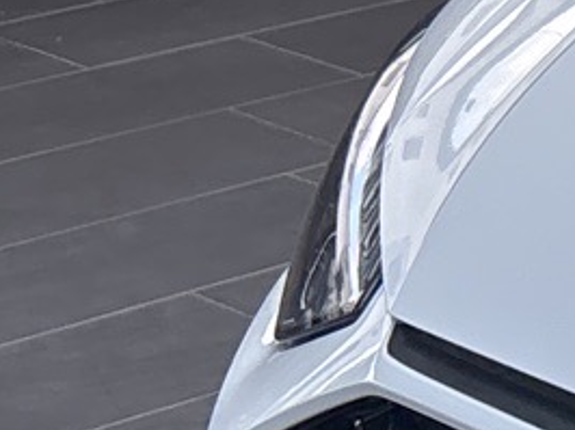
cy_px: 402
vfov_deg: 7.9
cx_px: 2073
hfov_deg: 8.0
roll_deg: +0.0
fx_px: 3120
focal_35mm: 188
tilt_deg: -21.7
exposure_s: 1/799
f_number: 1.6
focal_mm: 5.96
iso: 50
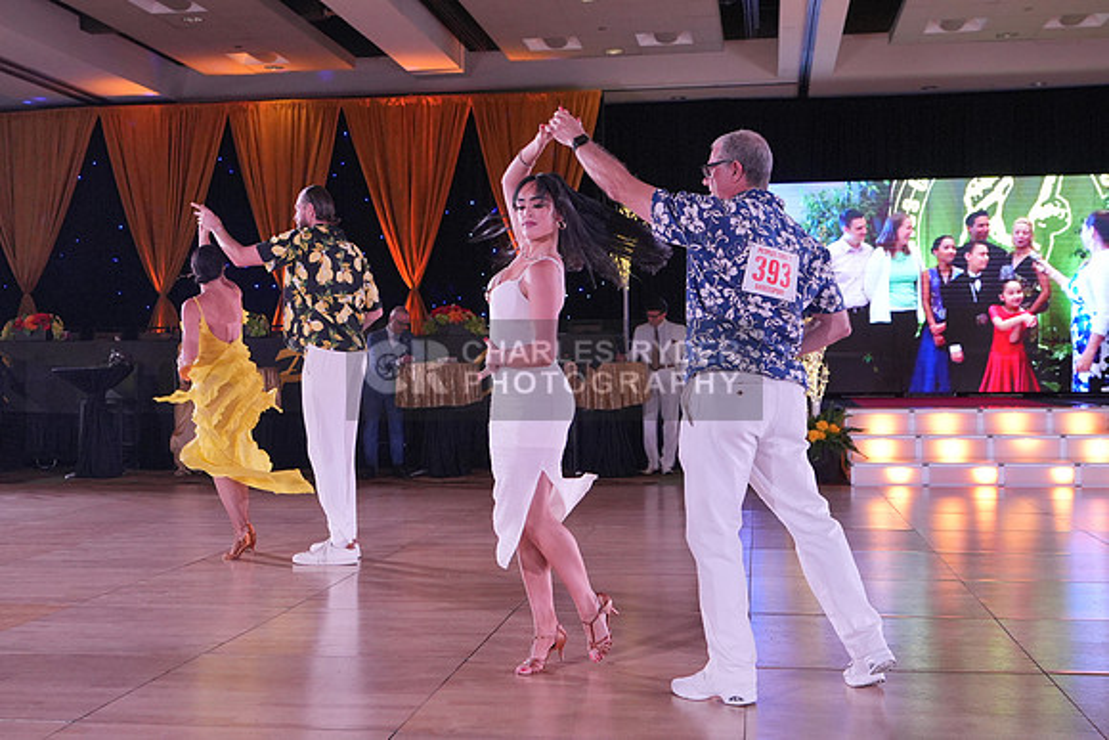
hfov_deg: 43.6
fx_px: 1387
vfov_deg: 29.9
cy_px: 370
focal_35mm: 45
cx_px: 554
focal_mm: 30
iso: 2000
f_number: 4
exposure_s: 1/400
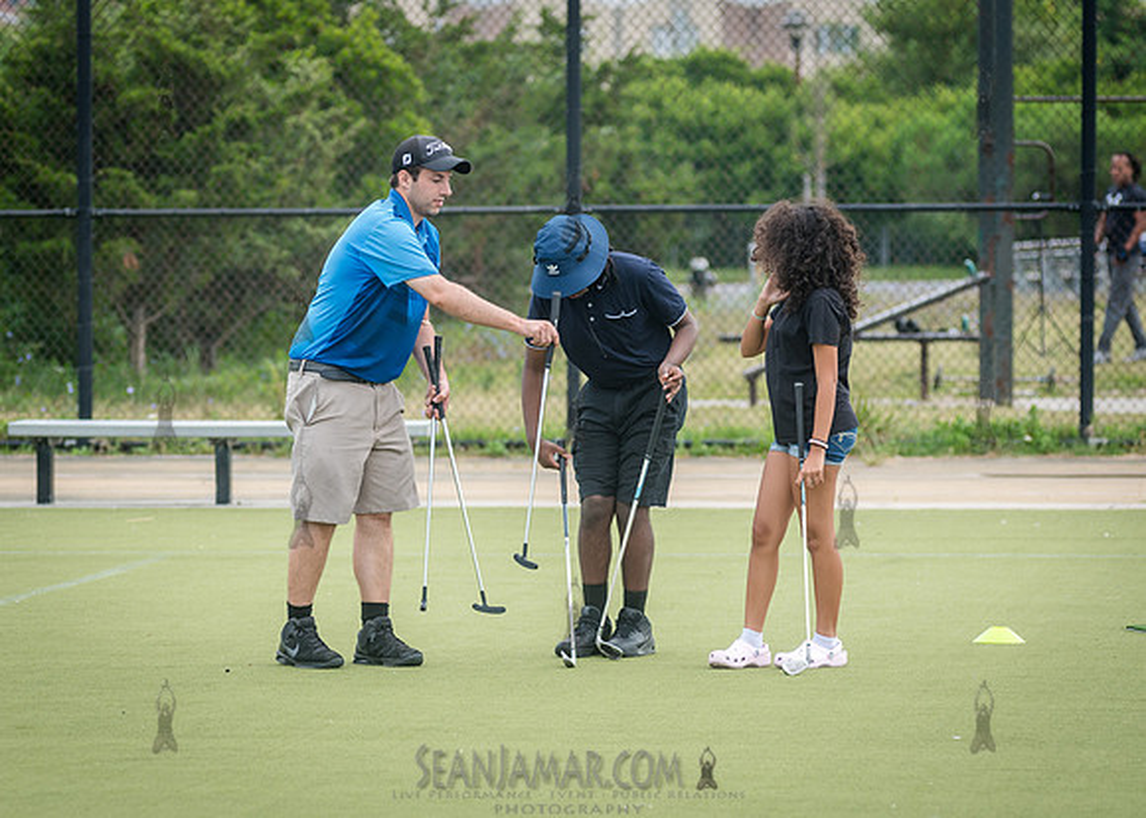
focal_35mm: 203
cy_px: 387
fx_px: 6610
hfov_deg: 9.9
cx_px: 468
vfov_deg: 7.1
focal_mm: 145
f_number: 4
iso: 250
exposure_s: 1/1000
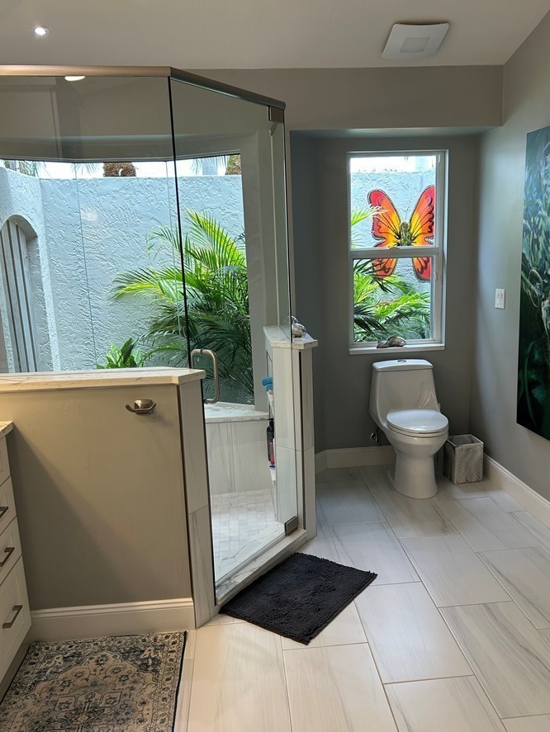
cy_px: 396
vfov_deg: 59.9
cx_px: 294
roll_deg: +2.2
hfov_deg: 46.8
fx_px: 635
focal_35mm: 30
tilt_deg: -12.2
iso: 50
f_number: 1.5
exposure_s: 1/120
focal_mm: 5.7
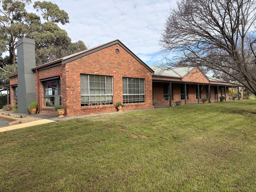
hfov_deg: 67.3
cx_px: 128
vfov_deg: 53.1
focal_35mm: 26
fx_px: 192
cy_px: 96
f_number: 1.6
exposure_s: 1/1393
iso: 50
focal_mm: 5.96
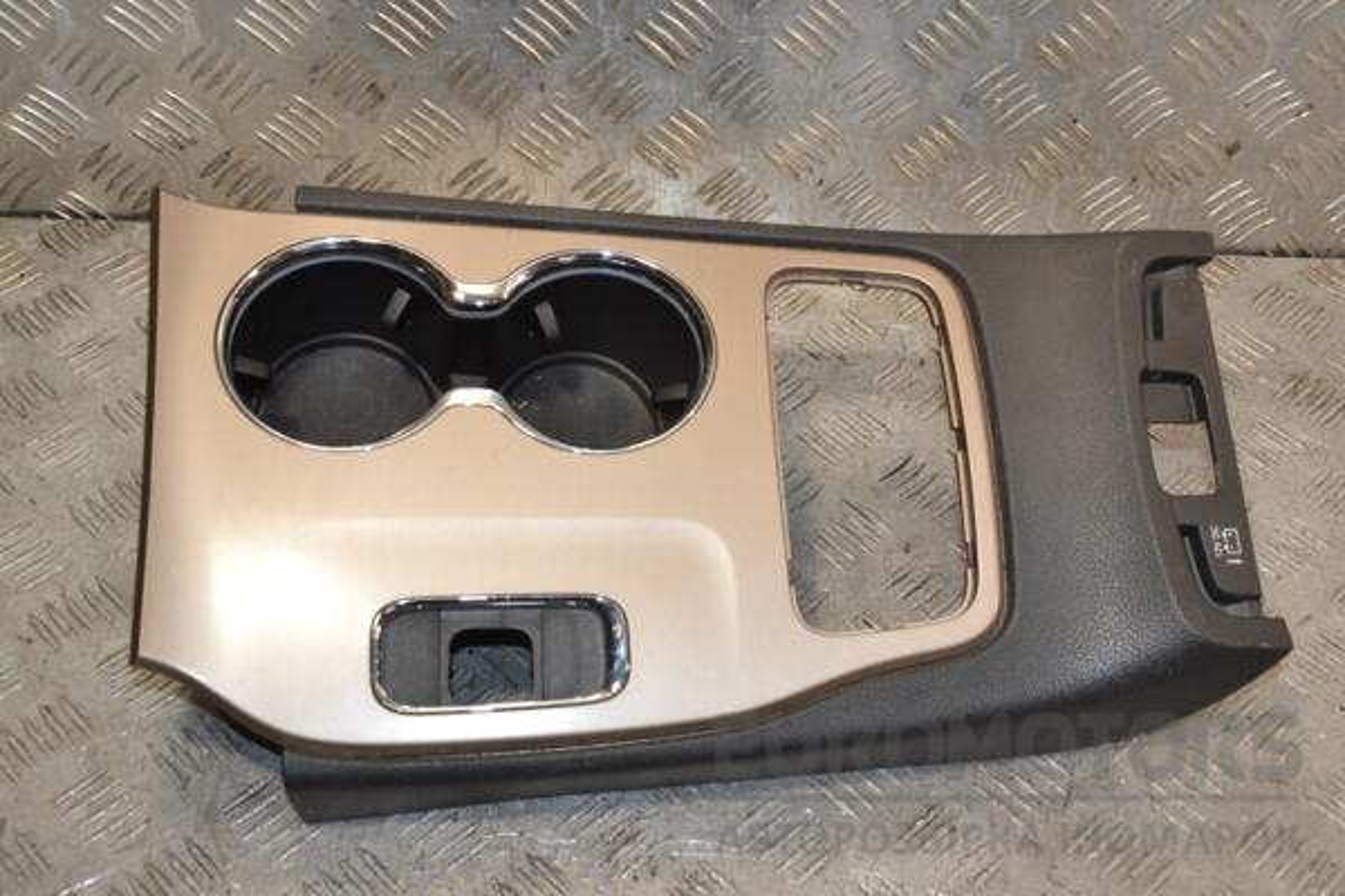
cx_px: 672
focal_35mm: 45
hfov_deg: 43.6
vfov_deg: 29.9
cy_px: 448
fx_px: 1681
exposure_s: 1/200
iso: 800
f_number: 7.1
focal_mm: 30
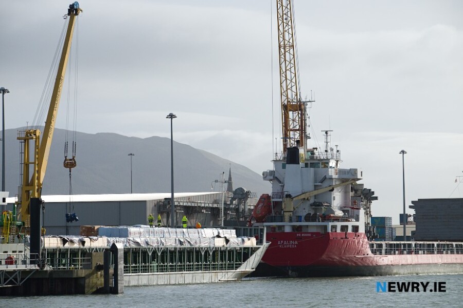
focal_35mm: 136
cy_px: 154
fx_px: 1749
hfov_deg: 15.1
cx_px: 232
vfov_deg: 10.1
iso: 400
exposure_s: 1/2500
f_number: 5.6
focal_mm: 90.6
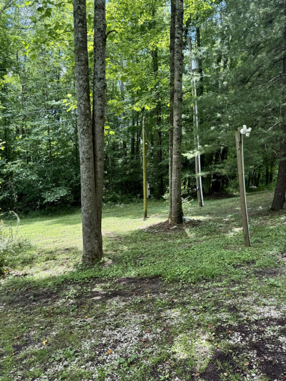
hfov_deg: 54.9
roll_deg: +1.0
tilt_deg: -2.0
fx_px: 275
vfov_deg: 69.4
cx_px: 138
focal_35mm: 25
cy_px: 194
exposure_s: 1/383
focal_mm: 6.76
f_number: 1.78
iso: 80
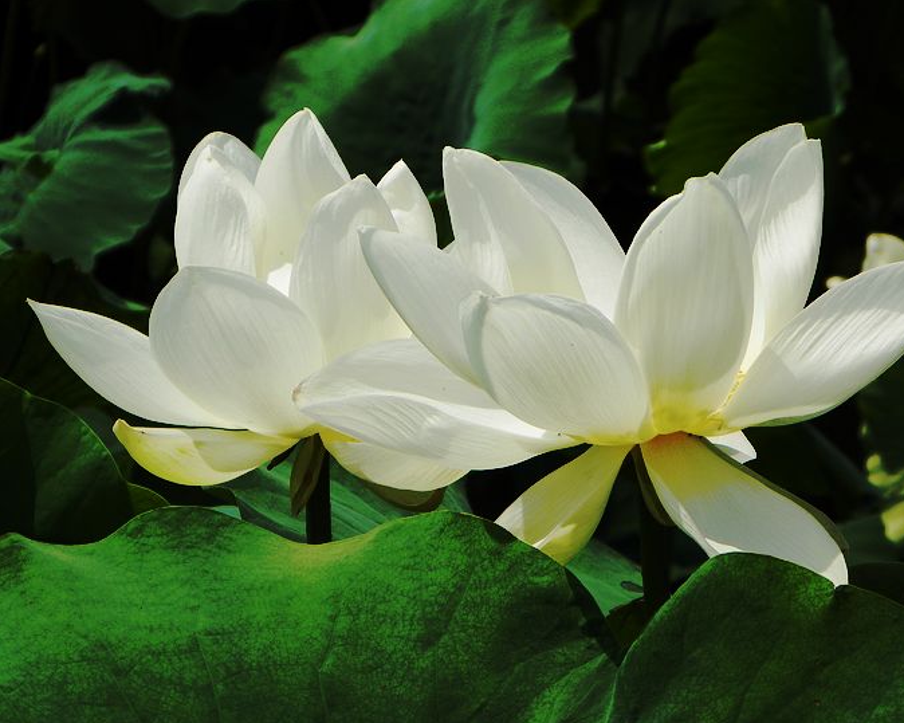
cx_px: 406
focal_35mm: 182
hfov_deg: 10.6
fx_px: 4869
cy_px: 379
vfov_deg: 8.5
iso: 64
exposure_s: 1/800
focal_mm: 28
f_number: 4.5
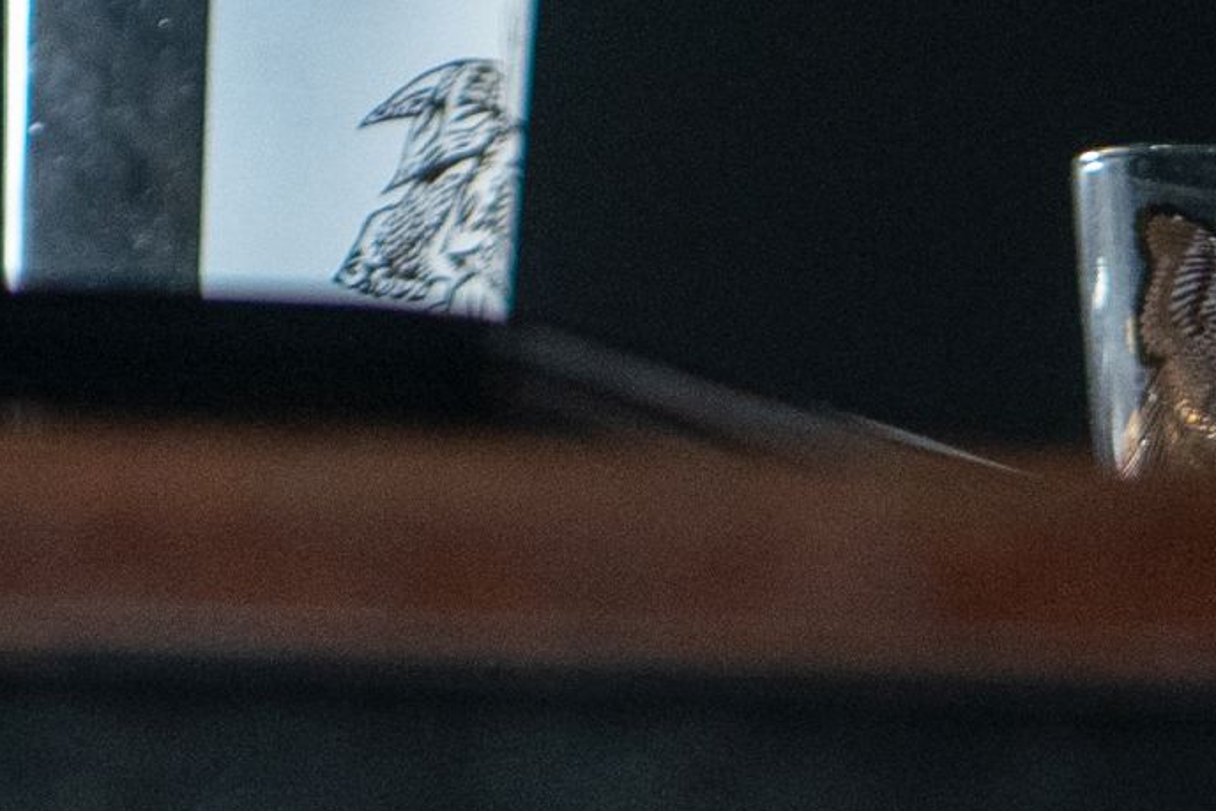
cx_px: 949
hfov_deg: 3.7
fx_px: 18783
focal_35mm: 556
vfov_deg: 2.5
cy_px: 2184
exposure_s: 1/100
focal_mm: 85
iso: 3200
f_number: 2.2
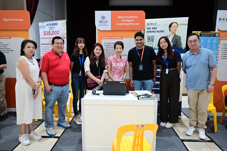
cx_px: 114
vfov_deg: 52.1
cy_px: 76
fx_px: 154
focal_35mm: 24
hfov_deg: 72.6
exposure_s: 1/160
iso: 5000
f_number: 5.6
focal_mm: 24.5
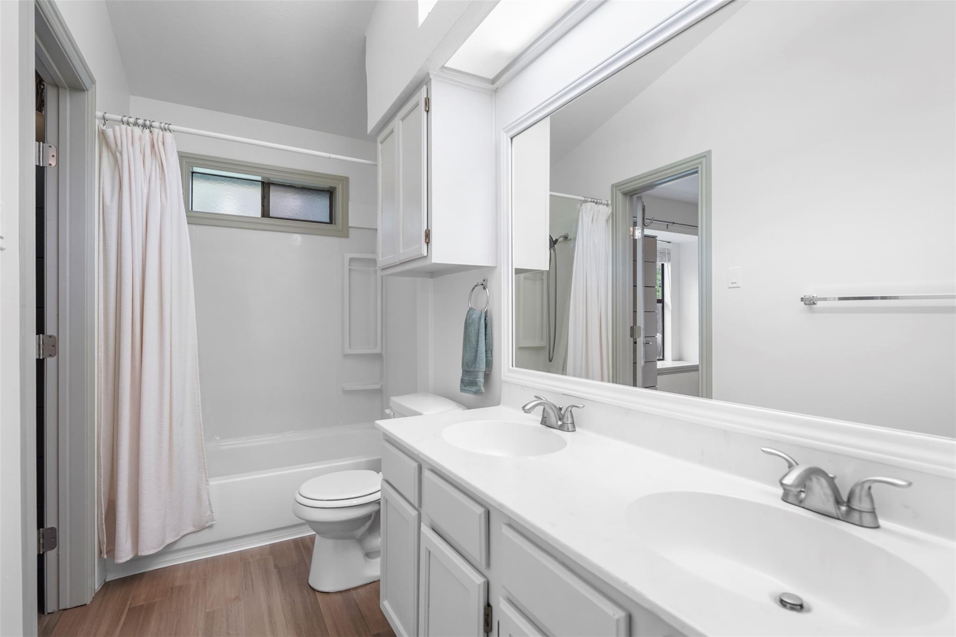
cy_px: 318
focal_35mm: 16
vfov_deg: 73.7
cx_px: 478
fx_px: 425
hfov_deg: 96.7
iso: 640
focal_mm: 16
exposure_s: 1/250
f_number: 5.6
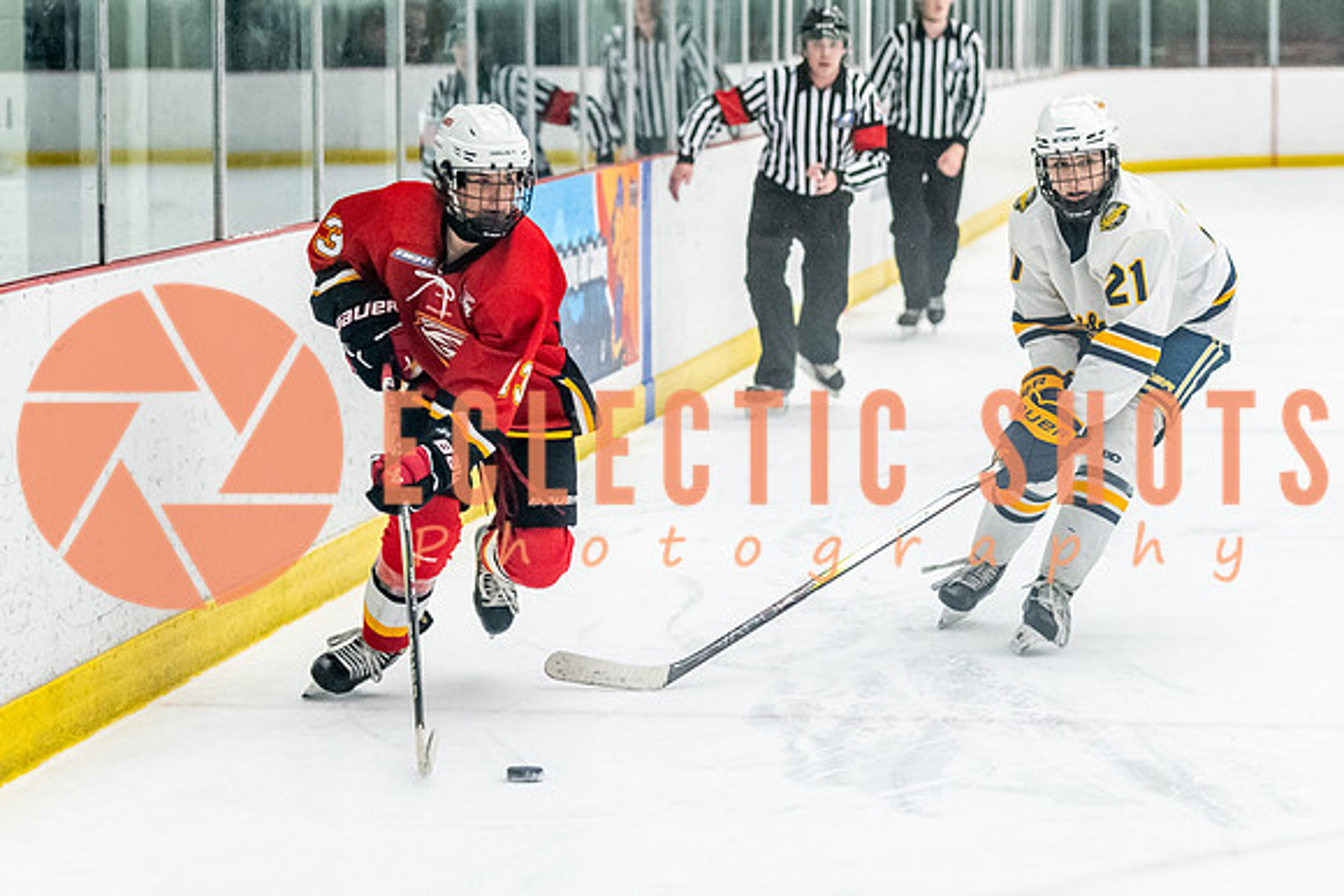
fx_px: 5595
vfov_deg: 9.2
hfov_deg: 13.7
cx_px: 637
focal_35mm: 150
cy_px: 630
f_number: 2.8
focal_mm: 90
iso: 3200
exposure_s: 1/800
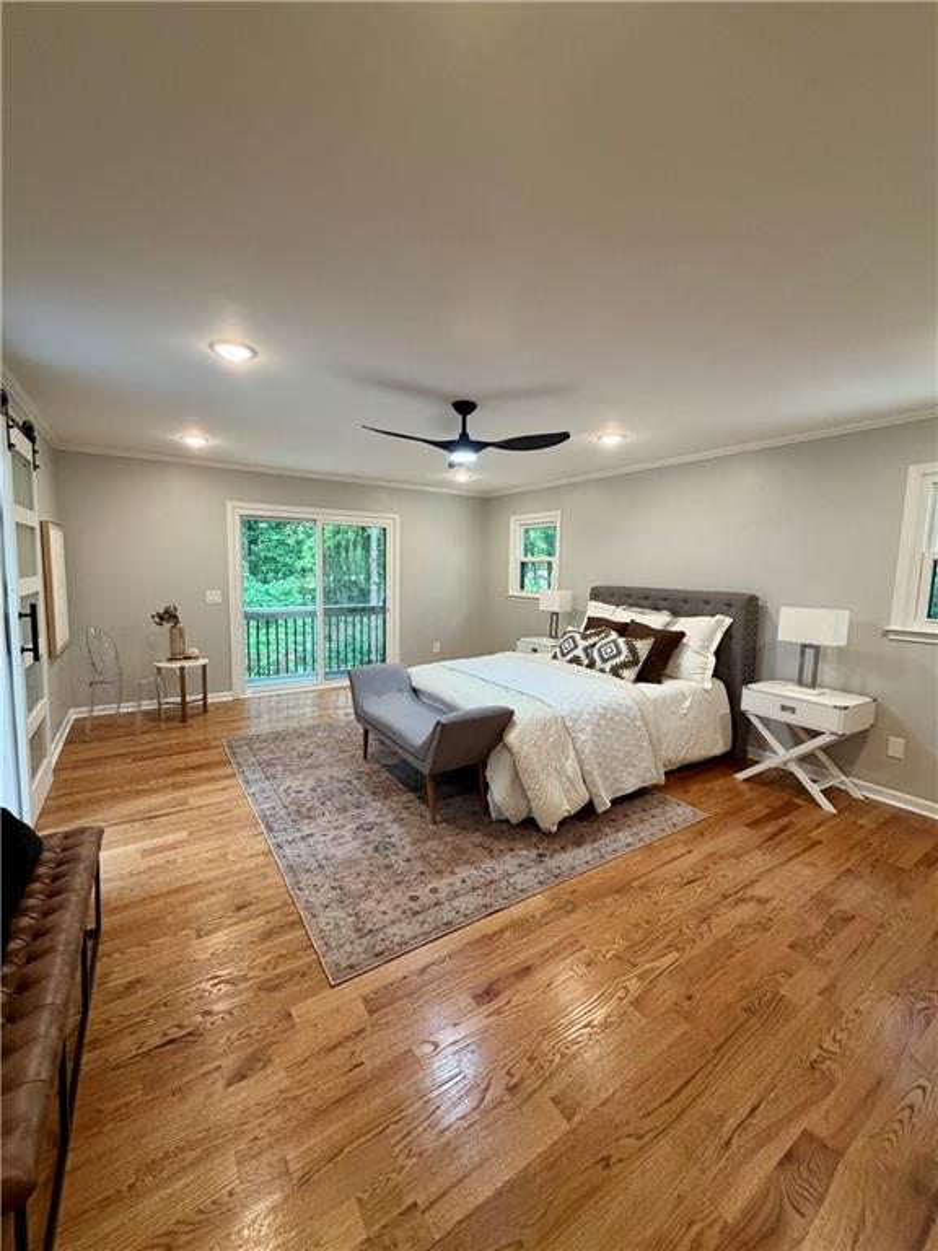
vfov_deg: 102.1
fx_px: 506
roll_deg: -1.3
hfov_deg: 85.7
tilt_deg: -5.8
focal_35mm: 14
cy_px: 626
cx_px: 469
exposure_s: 1/120
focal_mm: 2.22
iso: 320
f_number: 2.2
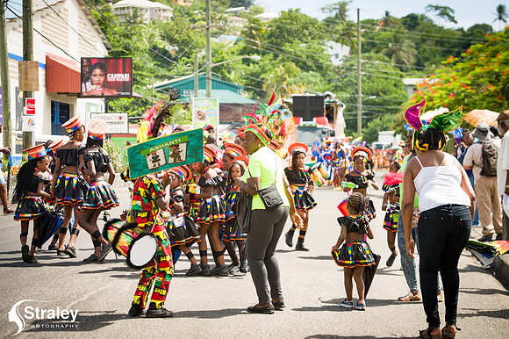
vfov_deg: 15.2
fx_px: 1272
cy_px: 170
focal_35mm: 90
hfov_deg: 22.6
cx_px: 254
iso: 100
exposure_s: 1/160
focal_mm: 90
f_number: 6.3
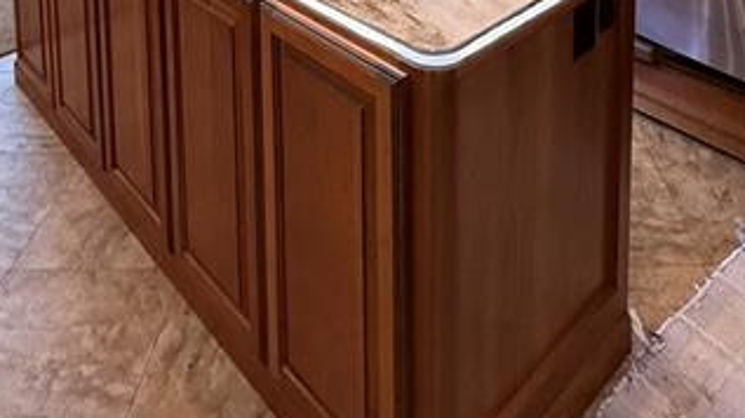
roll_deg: +0.5
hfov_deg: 53.9
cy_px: -268
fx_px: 731
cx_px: 423
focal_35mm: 37
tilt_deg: -6.0
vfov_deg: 23.1
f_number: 2.2
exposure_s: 1/55
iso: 400
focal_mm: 2.22
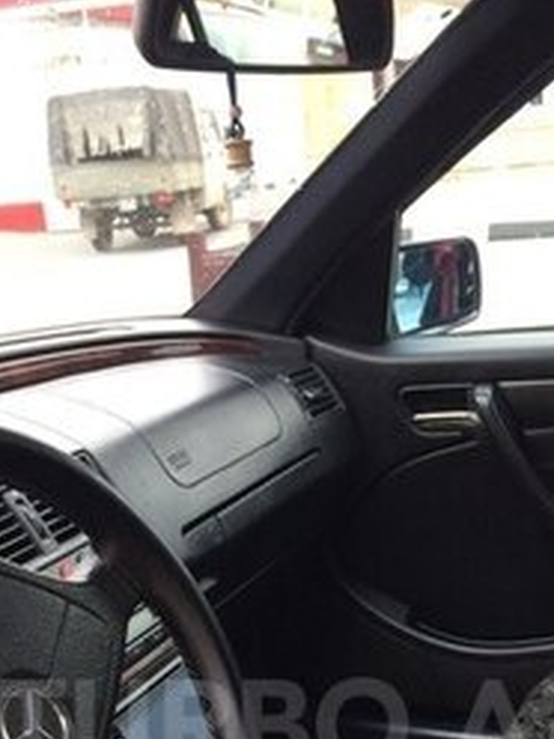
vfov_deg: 31.0
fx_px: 1238
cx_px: 304
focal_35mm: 58
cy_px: 724
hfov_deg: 25.2
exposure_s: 1/33
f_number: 2.2
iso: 40
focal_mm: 4.15
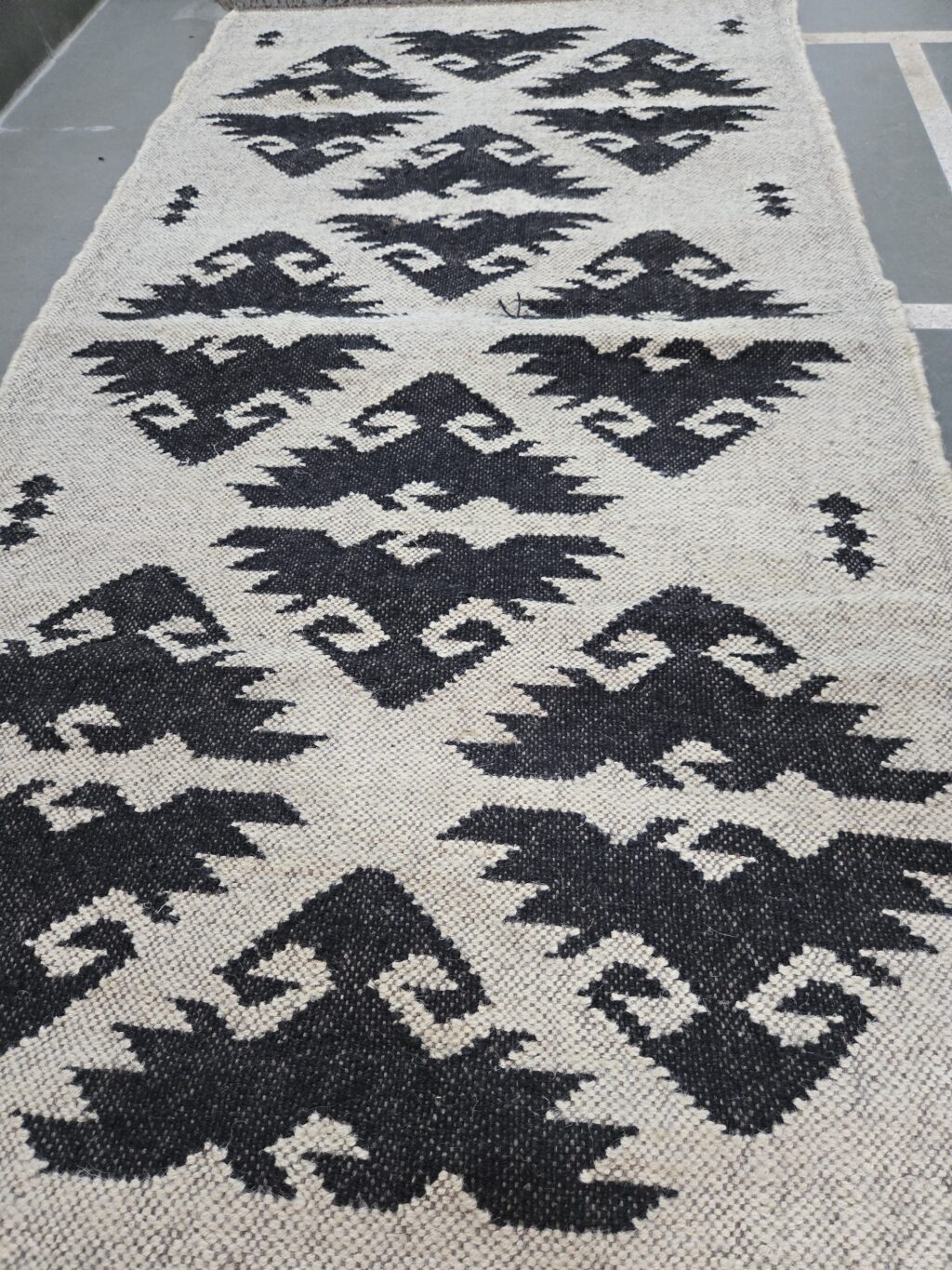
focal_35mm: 23
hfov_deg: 58.9
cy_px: 635
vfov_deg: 73.9
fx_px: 843
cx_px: 476
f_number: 1.8
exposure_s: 1/100
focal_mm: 5.4
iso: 800
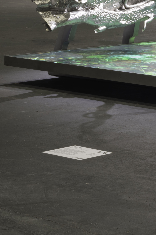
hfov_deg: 8.4
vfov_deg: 12.8
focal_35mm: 158
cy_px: -23
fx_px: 1027
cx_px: 281
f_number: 22
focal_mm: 42
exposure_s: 13
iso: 50
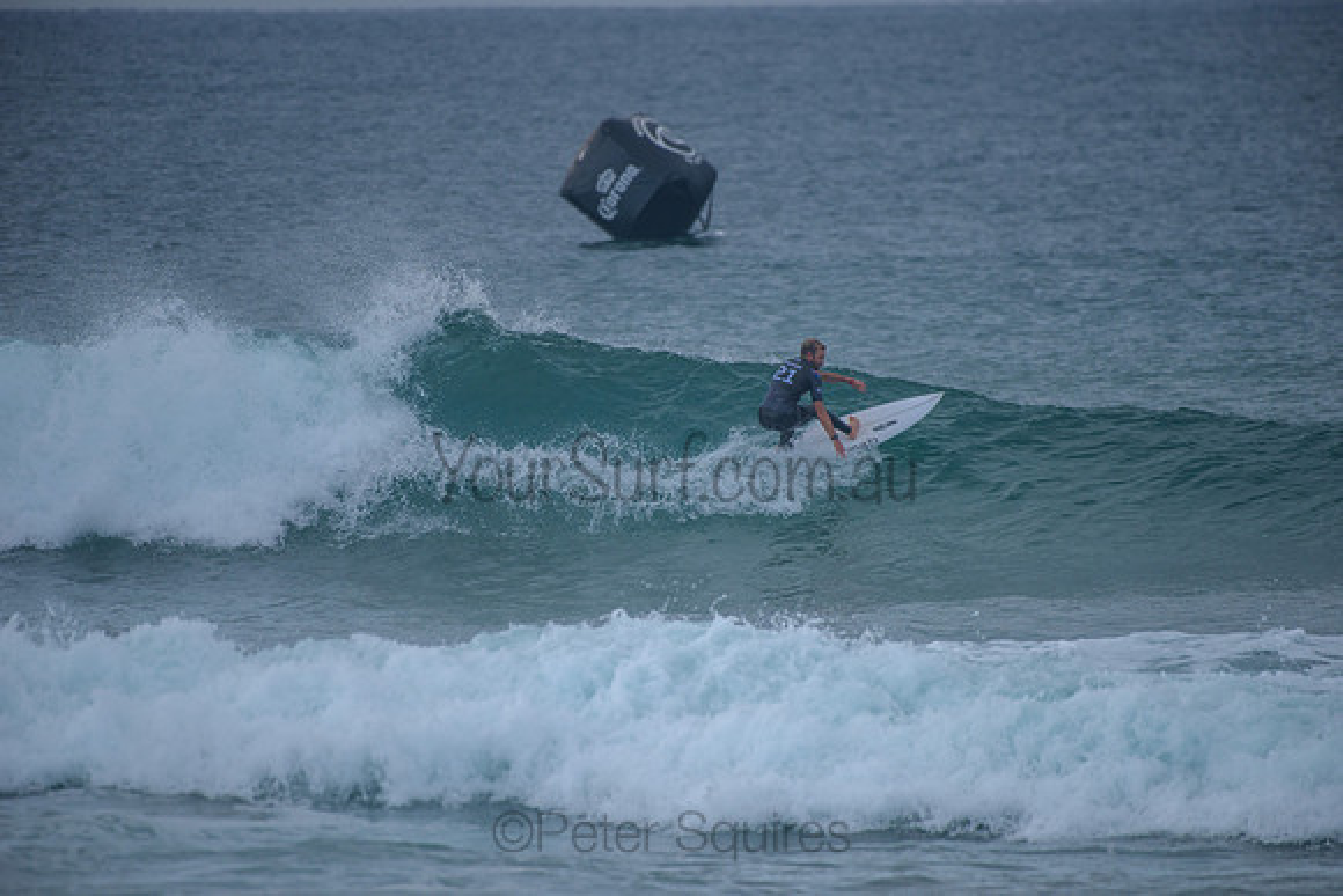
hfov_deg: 4.1
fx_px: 18656
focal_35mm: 500
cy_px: 448
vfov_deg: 2.8
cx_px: 672
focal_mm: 500
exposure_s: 1/2000
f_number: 5.6
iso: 320
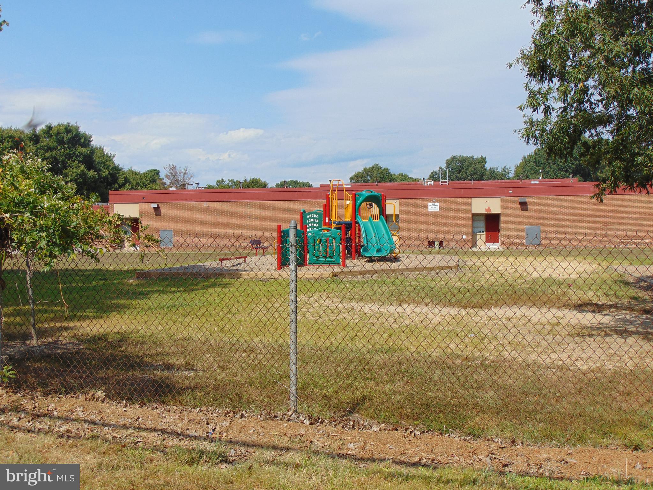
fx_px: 792
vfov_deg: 34.4
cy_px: 245
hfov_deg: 44.8
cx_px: 326
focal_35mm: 42
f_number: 8.7
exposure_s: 1/250
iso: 80
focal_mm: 7.6
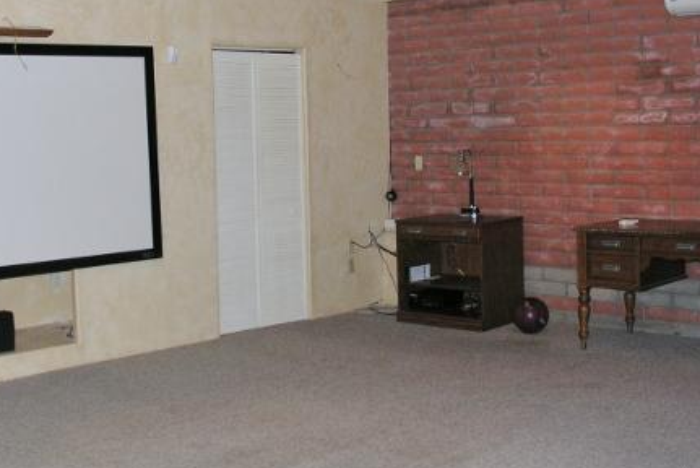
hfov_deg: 36.6
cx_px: 248
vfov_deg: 25.0
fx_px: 1051
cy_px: 166
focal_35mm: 54
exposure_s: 1/60.1
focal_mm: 8.9
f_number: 2.8
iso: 107
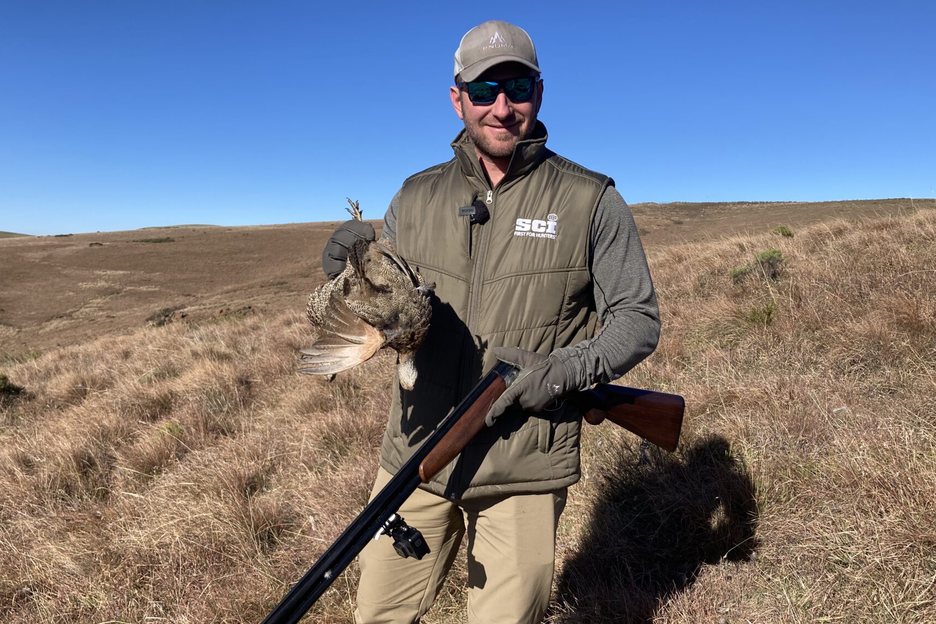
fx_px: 910
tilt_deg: -4.4
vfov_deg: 37.8
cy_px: 326
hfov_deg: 54.4
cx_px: 446
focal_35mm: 35
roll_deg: -2.4
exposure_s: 1/1656
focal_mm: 3.99
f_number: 1.8
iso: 20
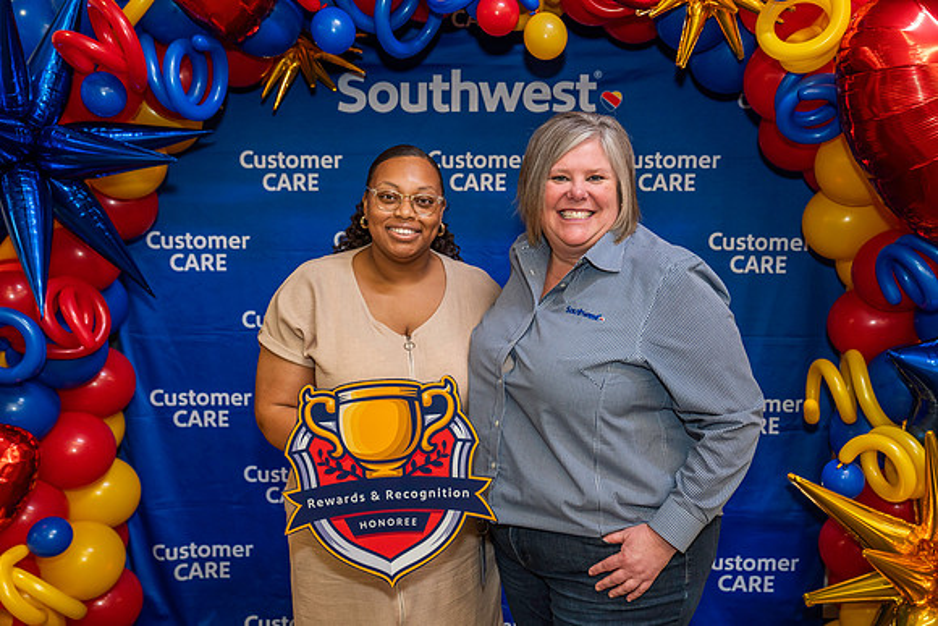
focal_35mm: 38
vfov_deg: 35.1
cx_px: 469
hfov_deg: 50.7
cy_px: 313
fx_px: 990
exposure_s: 1/160
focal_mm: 38
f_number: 4
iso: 1250
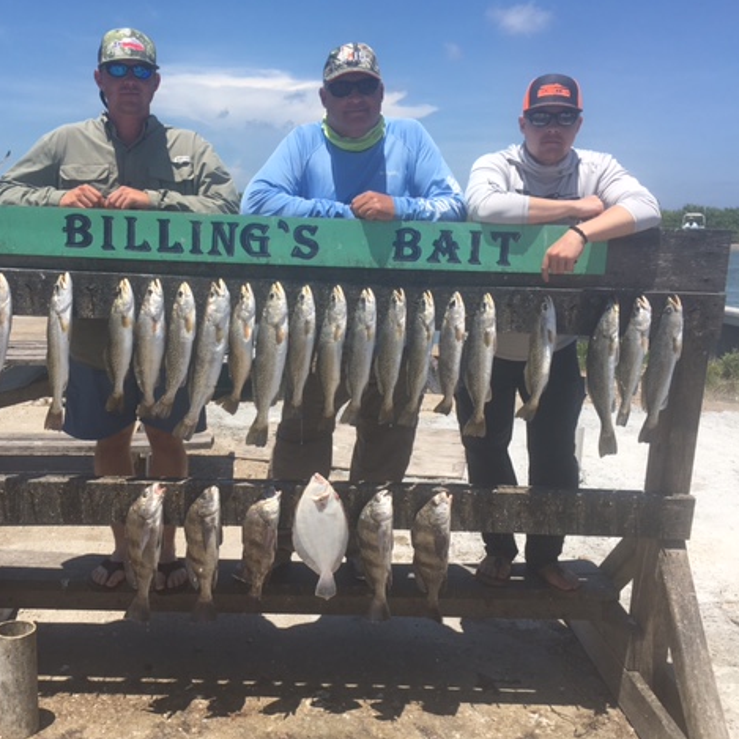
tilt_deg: -7.2
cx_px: 296
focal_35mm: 35
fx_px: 845
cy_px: 369
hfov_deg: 47.0
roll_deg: +0.5
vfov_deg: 47.2
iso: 25
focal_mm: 4.15
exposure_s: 1/1789
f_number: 2.2
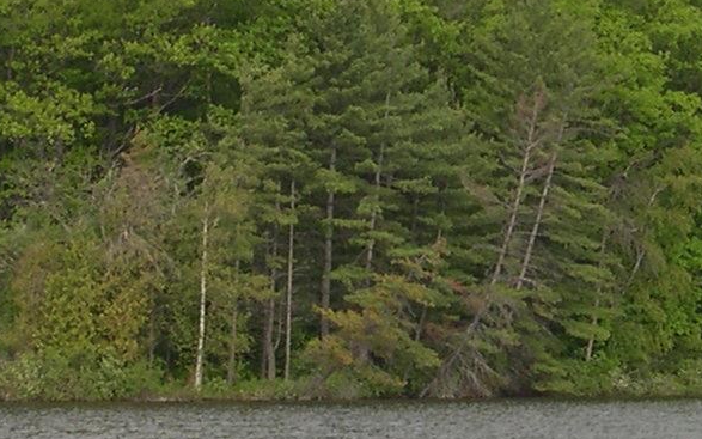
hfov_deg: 13.4
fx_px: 2985
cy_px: 211
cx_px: 256
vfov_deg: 8.4
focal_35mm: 156
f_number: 7.6
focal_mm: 8
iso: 100
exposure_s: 1/105
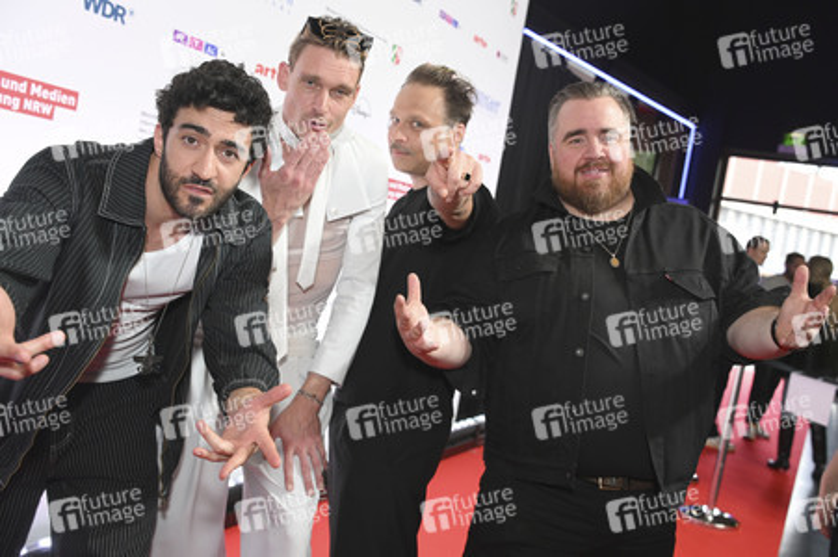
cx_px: 419
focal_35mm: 35
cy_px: 278
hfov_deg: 54.5
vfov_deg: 37.8
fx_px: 814
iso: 1250
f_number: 4
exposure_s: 1/200
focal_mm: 35
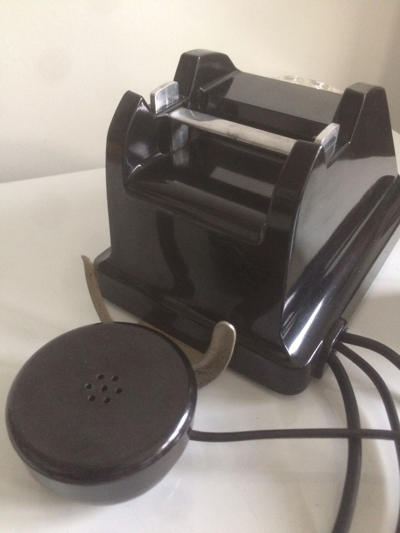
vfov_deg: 61.7
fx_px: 447
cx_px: 200
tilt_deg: -41.7
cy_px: 266
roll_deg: -1.1
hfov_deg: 48.2
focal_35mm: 29
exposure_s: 1/25
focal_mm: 4.15
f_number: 2.2
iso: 320
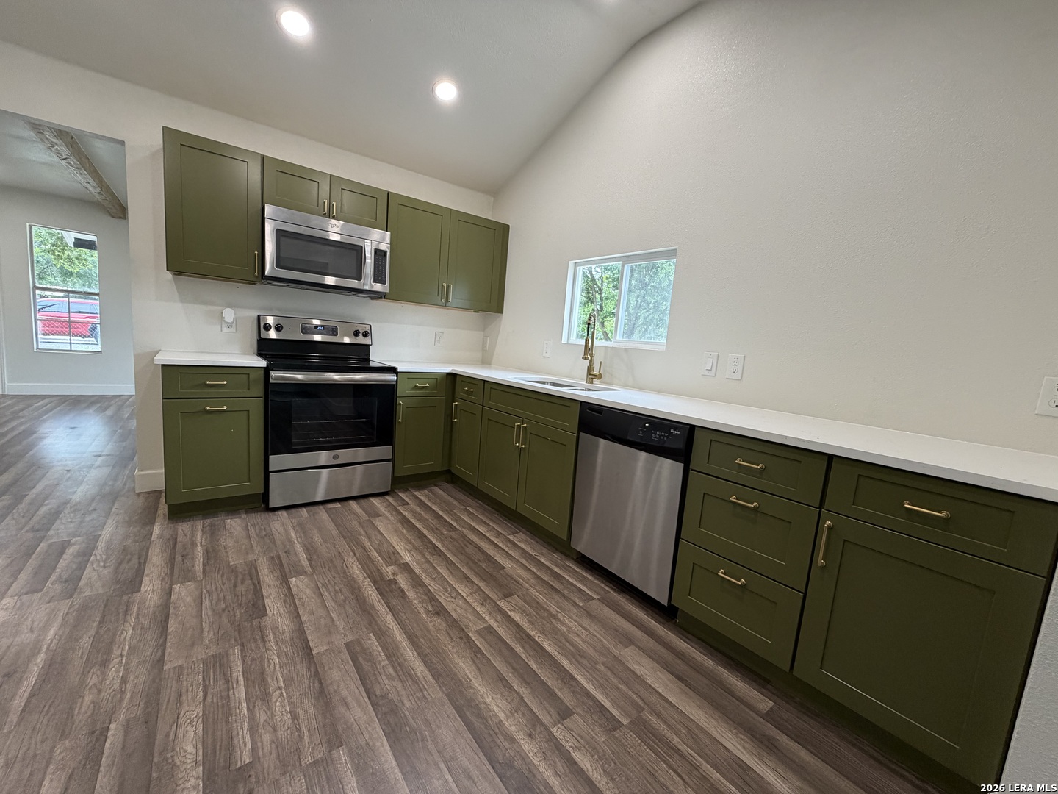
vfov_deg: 85.7
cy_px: 397
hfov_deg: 102.1
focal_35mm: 14
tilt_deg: -7.5
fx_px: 428
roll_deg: -4.8
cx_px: 529
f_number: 2.2
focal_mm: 2.22
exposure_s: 1/120
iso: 200
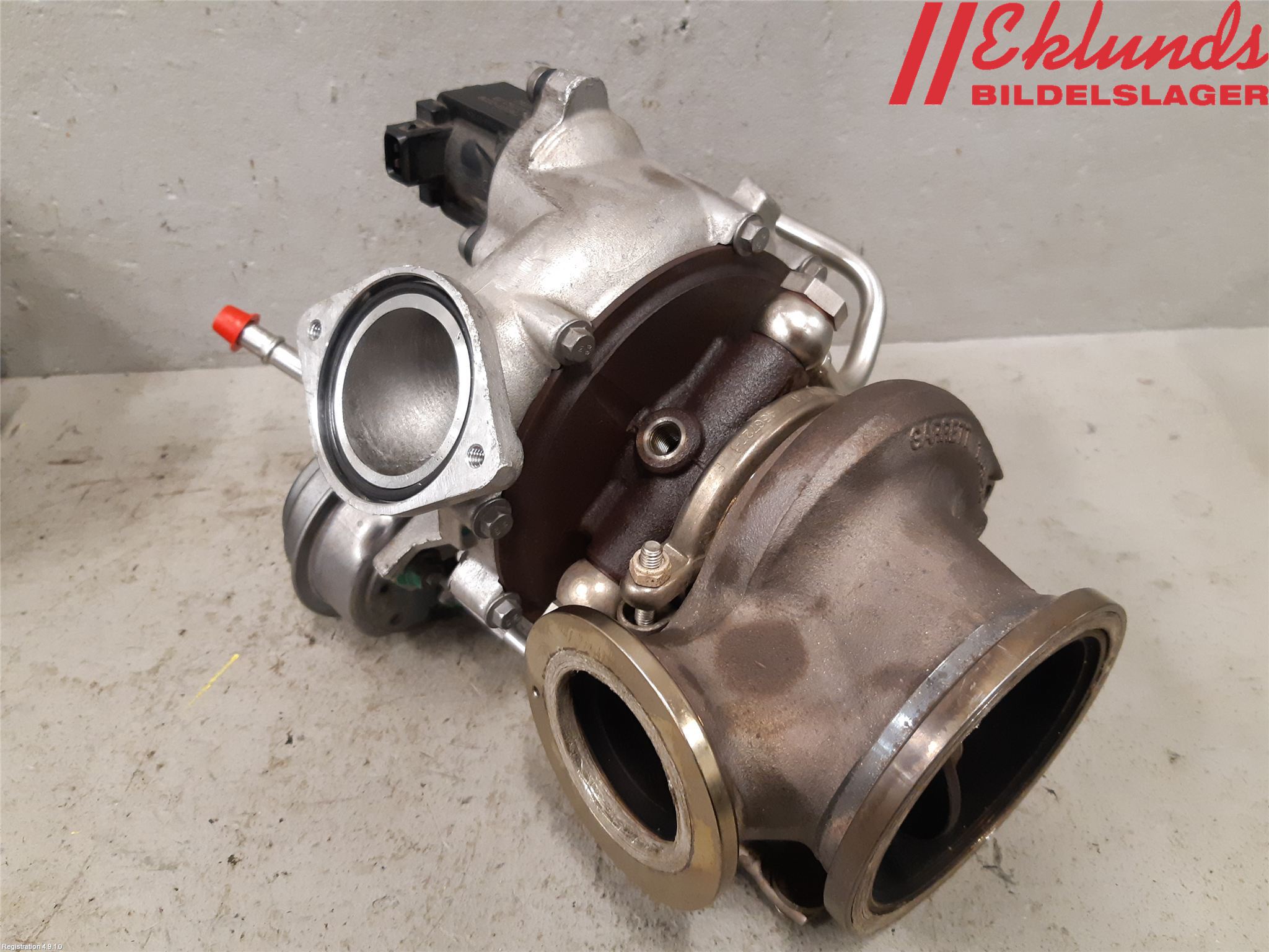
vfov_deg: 53.1
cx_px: 634
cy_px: 476
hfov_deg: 67.3
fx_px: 953
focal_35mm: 26
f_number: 1.7
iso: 250
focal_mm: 3.93
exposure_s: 1/50
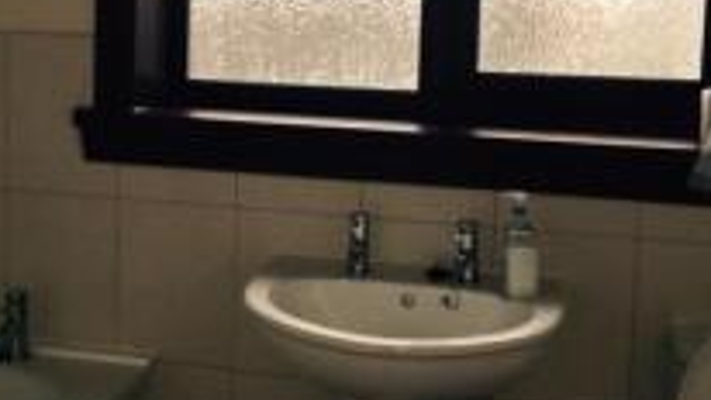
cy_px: 98
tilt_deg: -5.7
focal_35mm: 67
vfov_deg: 17.9
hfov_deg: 31.2
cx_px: 231
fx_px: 1263
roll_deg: -0.6
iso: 32
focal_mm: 4.15
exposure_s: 1/30
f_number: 2.2
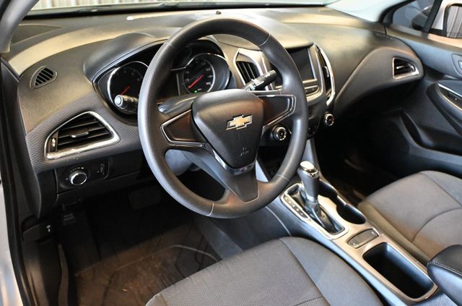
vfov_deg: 44.4
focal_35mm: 29
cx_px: 231
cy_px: 153
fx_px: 374
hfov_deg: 63.4
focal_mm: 19.5
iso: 6400
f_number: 3.8
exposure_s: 1/60
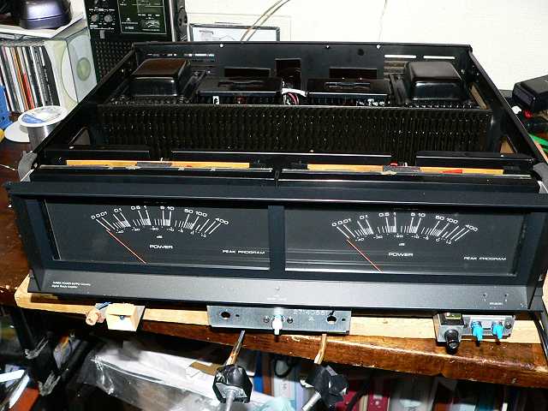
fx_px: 570
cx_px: 274
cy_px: 206
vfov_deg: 39.7
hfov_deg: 51.4
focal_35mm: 36
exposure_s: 1/60
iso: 400
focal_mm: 6
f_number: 2.8
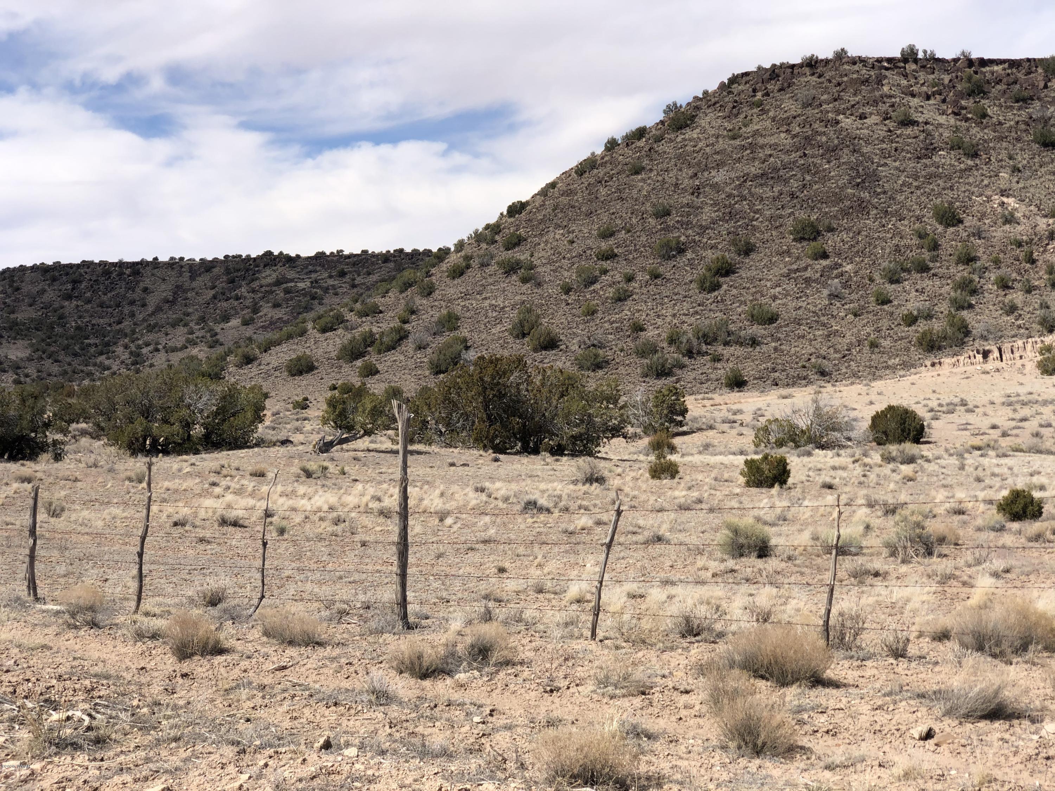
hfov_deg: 36.8
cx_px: 528
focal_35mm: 52
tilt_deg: -0.1
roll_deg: +1.6
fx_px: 1585
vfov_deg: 28.0
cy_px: 396
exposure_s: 1/1548
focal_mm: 6
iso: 16
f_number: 2.4
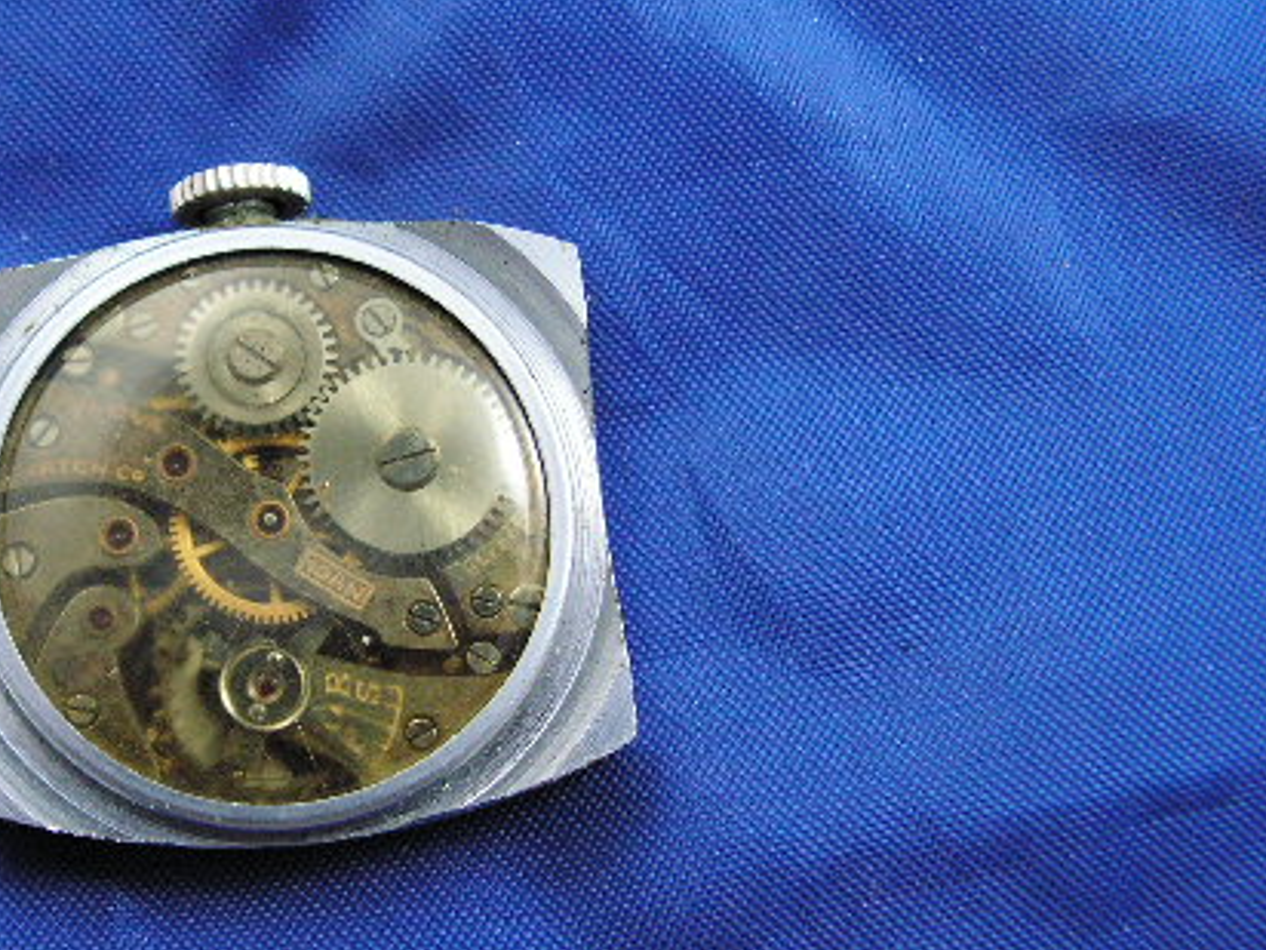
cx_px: 295
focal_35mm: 59
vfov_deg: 24.8
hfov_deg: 32.0
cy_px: 489
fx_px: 2158
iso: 160
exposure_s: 1/30
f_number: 3.2
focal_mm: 6.4
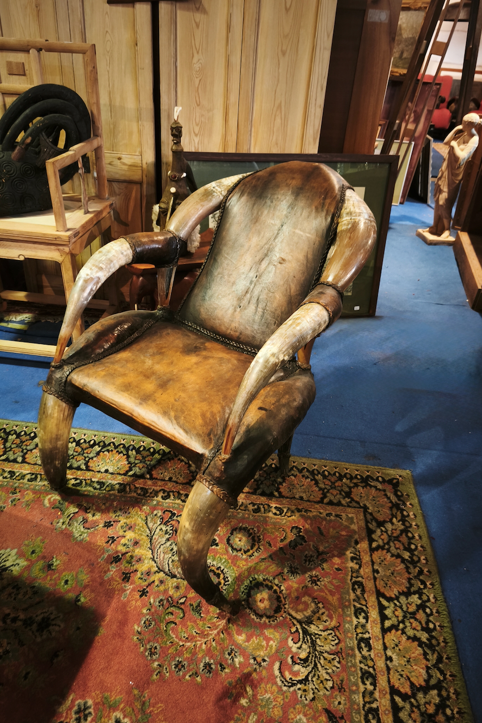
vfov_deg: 73.7
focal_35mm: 24
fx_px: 482
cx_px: 236
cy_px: 362
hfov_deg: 53.1
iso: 800
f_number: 1.7
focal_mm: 5.35
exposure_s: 1/33.3
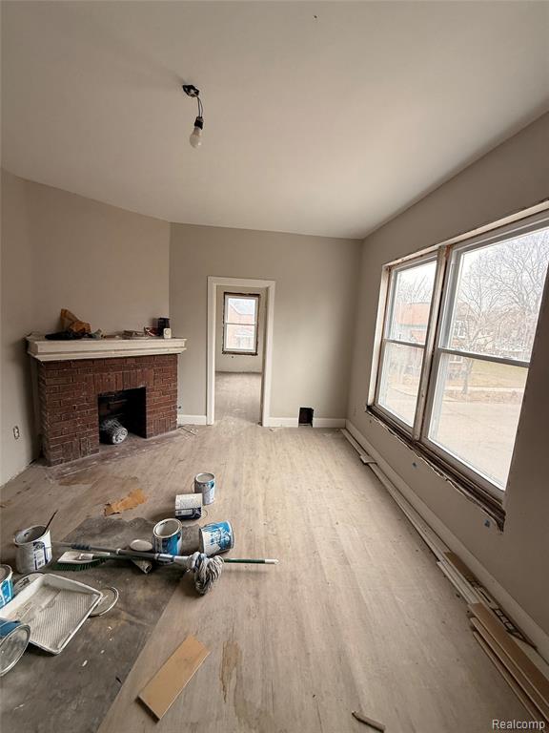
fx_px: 296
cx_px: 274
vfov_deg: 102.1
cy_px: 366
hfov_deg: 85.7
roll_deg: -5.1
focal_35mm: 14
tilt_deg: -8.6
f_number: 2.2
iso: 100
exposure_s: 1/99
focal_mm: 2.22
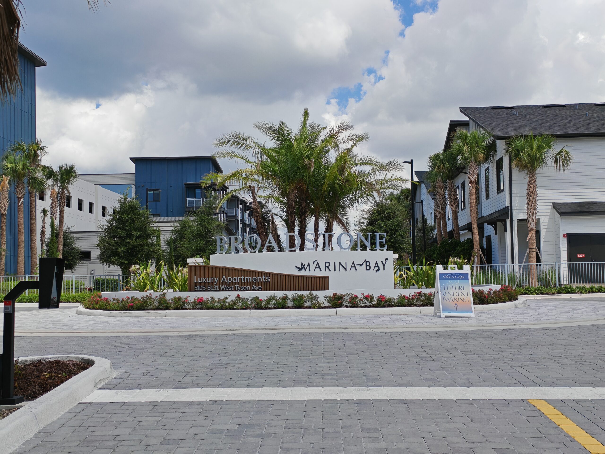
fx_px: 839
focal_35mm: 48
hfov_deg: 39.7
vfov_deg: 30.3
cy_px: 227
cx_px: 302
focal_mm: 6.12
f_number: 1.9
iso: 50
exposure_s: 1/950
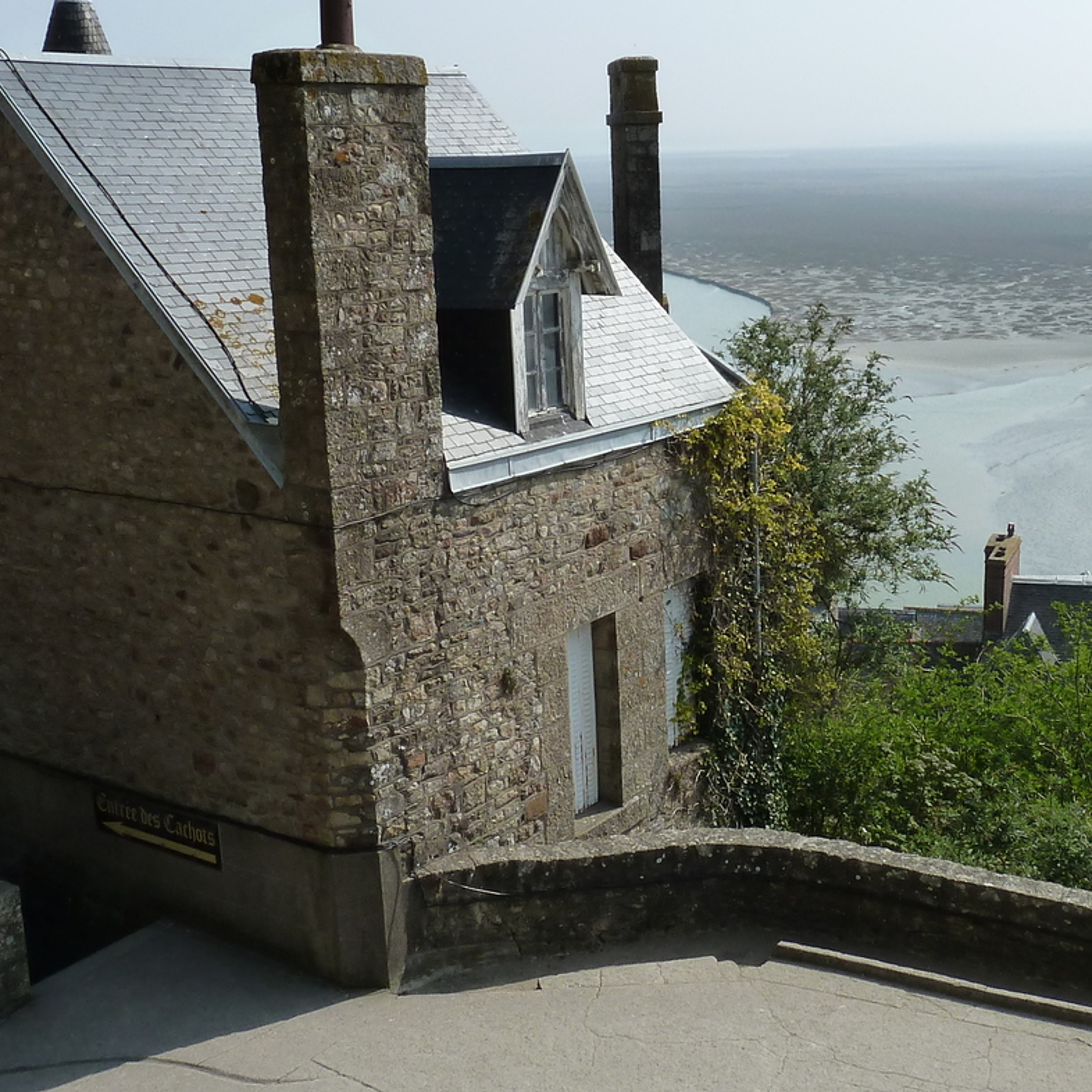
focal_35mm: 45
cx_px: 711
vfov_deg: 37.5
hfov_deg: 37.2
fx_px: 1606
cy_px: 457
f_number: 5.6
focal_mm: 4.1
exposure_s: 1/400
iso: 125
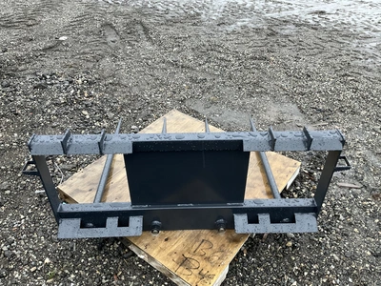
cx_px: 190
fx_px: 319
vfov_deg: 48.2
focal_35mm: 29
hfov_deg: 61.7
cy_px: 143
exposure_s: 1/60
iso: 250
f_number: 1.8
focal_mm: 3
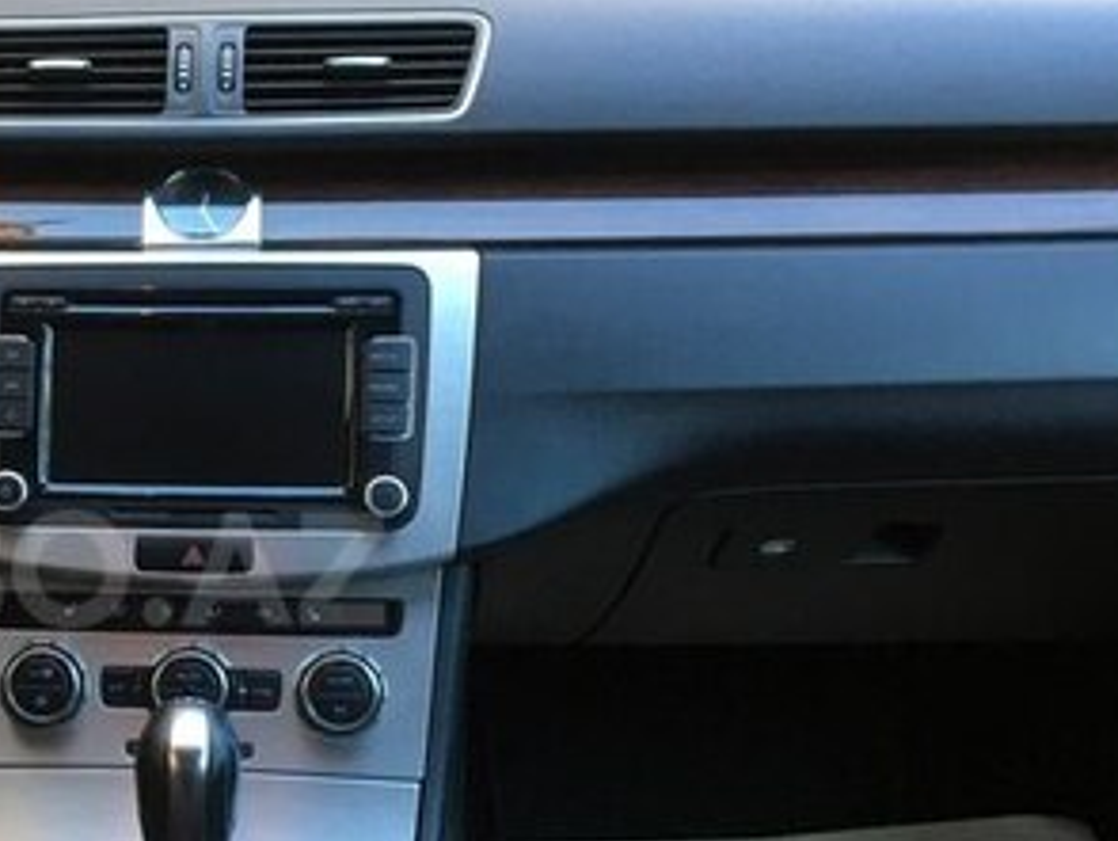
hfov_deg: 28.0
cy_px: 569
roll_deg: +1.9
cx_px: -4
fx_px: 2101
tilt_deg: -22.3
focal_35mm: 65
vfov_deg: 22.5
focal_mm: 4.15
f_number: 2.2
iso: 40
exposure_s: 1/33
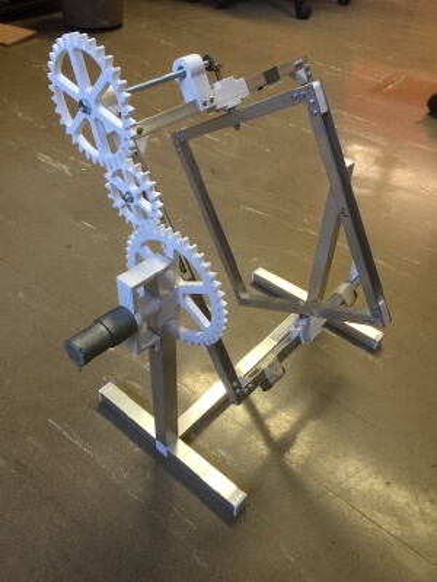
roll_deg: -1.9
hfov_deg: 48.2
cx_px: 218
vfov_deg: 61.7
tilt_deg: -41.4
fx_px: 488
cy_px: 291
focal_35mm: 29
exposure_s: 1/33
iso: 160
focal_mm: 4.15
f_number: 2.2
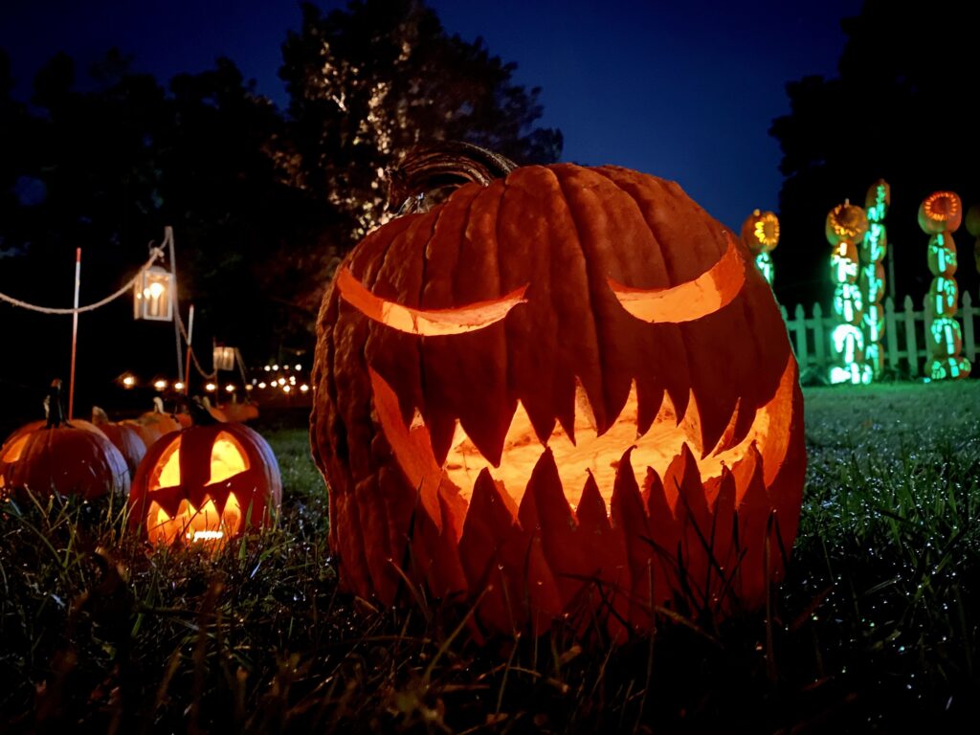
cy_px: 368
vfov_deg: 53.1
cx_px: 490
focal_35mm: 26
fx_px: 736
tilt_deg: +3.0
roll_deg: +0.5
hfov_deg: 67.3
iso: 500
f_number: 1.8
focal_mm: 4.25
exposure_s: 1/2
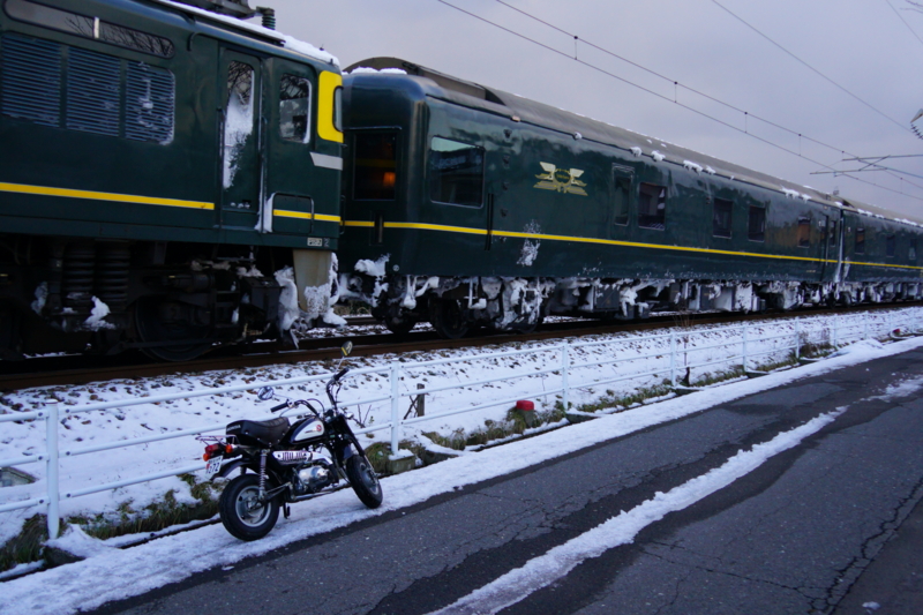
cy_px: 308
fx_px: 795
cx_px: 462
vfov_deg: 42.3
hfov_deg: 60.3
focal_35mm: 31
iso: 1000
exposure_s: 1/1000
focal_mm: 21
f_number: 4
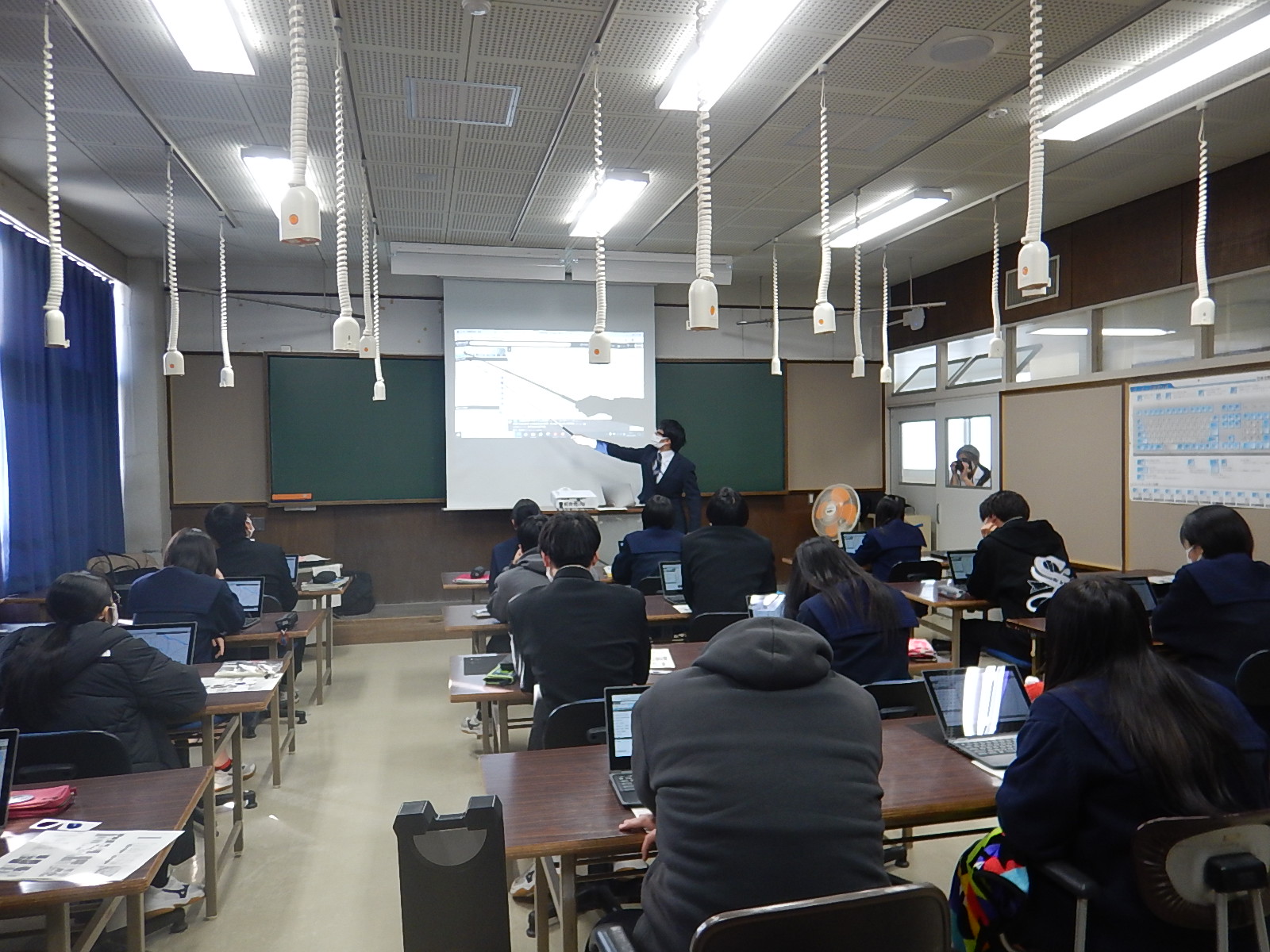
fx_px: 881
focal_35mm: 24
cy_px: 476
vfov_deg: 56.8
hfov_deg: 71.6
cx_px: 635
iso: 180
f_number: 2.8
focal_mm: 4.3
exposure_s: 1/30
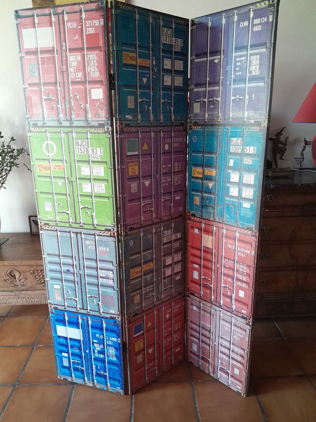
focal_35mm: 26
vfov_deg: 67.3
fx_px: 316
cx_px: 158
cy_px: 211
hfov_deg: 53.1
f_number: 1.8
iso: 400
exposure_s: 1/50
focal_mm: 3.98
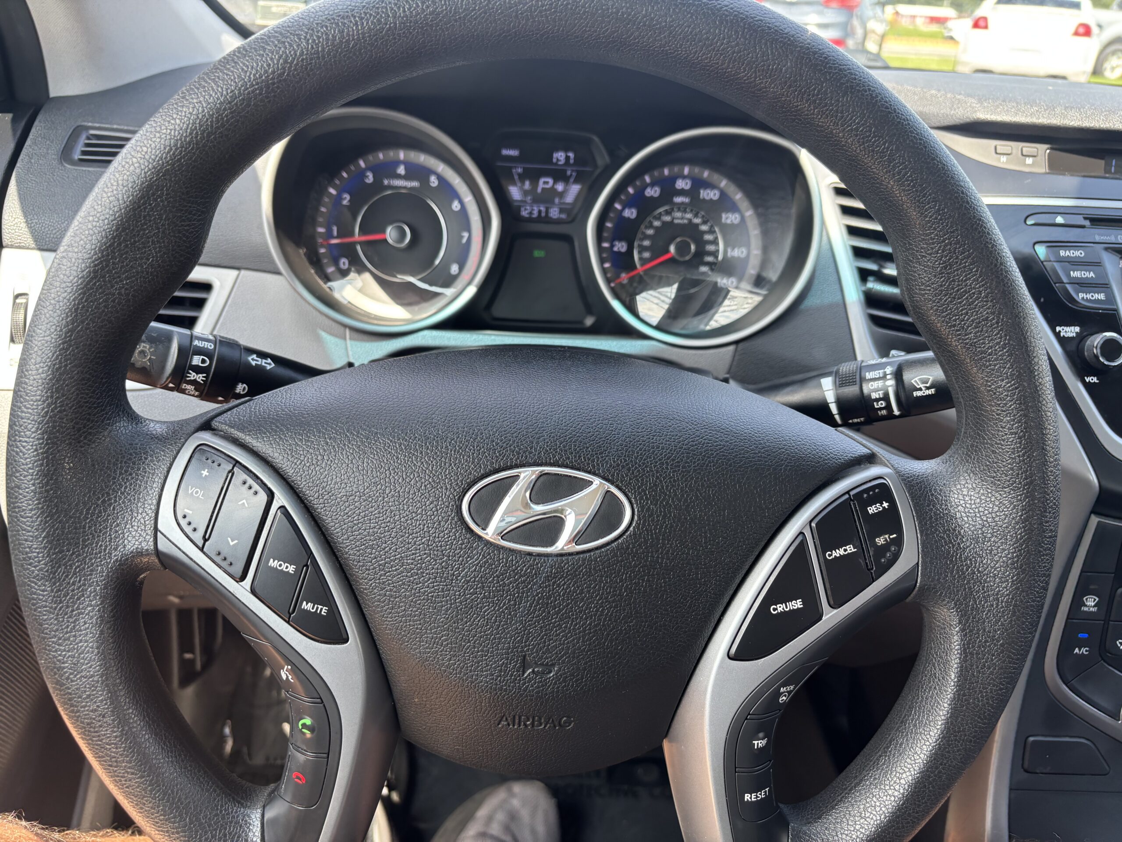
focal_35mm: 26
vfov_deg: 53.1
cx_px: 561
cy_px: 421
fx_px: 843
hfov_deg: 67.3
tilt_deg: -24.1
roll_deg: -3.8
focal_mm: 5.96
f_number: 1.6
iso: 50
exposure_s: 1/121
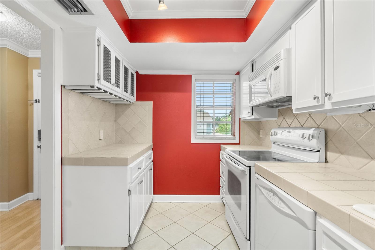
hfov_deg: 100.4
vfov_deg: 77.3
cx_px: 188
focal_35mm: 15
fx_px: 156
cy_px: 125
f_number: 8
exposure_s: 1/320
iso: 250
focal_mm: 10
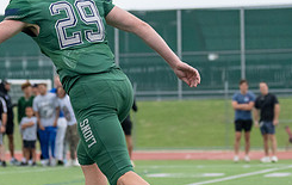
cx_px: 99
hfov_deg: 10.0
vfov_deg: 6.4
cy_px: 94
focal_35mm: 208
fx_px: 1661
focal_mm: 70
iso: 2500
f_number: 2.8
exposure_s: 1/1250
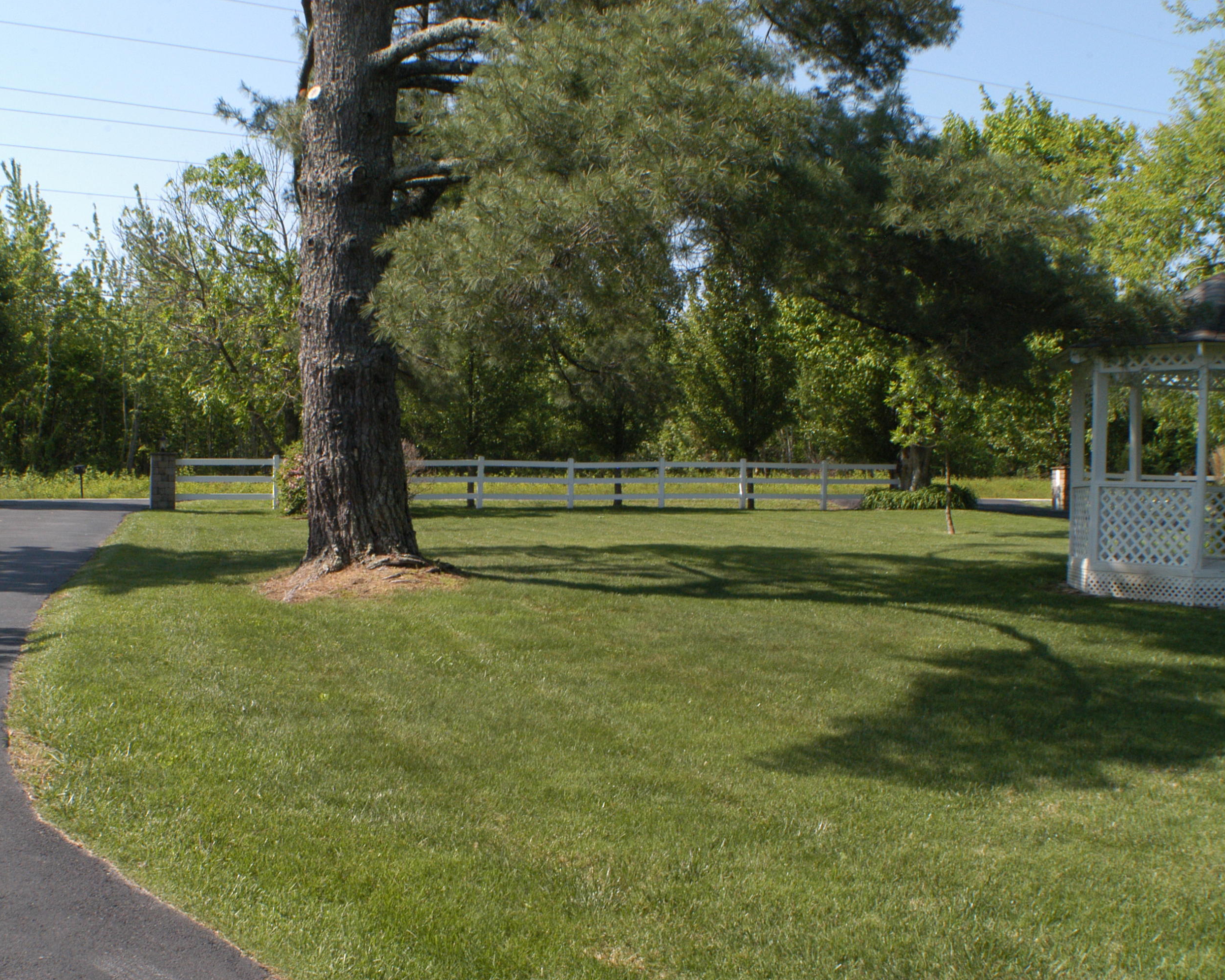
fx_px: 1906
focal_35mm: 53
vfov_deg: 28.8
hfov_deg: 35.6
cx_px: 580
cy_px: 490
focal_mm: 31
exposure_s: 1/350
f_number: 10
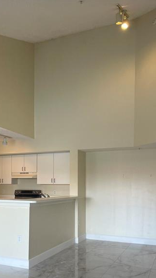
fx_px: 279
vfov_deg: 51.8
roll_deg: +0.0
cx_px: 48
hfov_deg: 30.9
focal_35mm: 38
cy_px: 186
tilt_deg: +0.9
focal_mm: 4.2
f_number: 1.6
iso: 100
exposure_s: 1/120
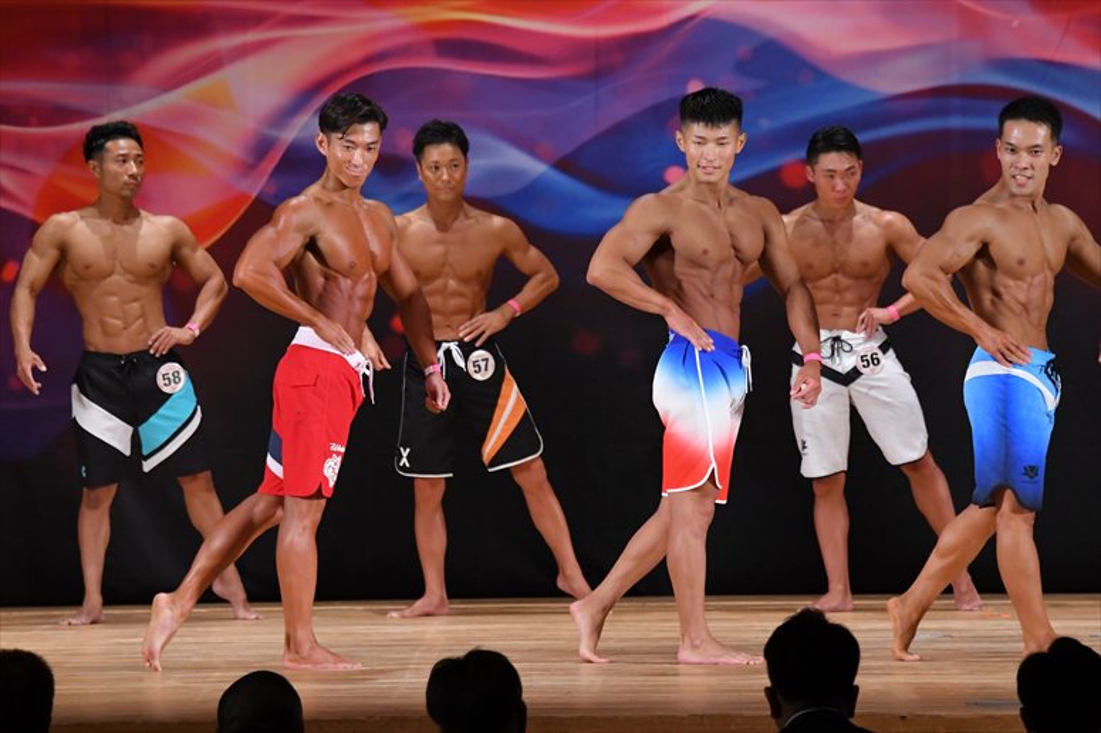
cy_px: 366
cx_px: 550
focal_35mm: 225
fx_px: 6878
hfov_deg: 9.2
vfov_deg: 6.1
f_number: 5.6
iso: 3200
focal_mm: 150
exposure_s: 1/400
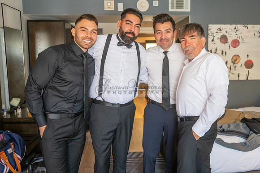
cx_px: 138
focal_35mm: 34
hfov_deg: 55.8
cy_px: 81
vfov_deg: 38.9
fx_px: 245
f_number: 3.2
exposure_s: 1/160
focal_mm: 32
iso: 1250
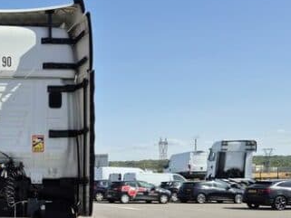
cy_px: 204
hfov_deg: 32.0
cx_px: -5
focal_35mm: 55
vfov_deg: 25.6
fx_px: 463
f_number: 1.8
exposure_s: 1/1648
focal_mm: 5.4
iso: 25
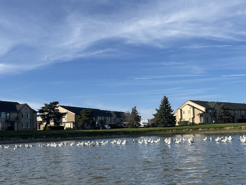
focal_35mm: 38
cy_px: 103
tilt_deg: +6.7
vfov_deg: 37.7
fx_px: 270
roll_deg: +2.0
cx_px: 173
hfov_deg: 47.8
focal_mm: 6.86
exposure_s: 1/4184
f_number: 1.78
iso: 80
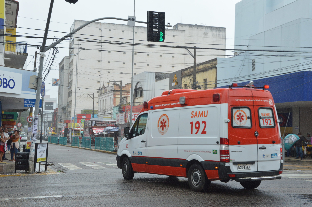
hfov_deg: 35.1
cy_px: 104
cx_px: 156
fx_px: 494
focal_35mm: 57
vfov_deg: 23.7
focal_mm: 38
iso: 400
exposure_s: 1/200
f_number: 9
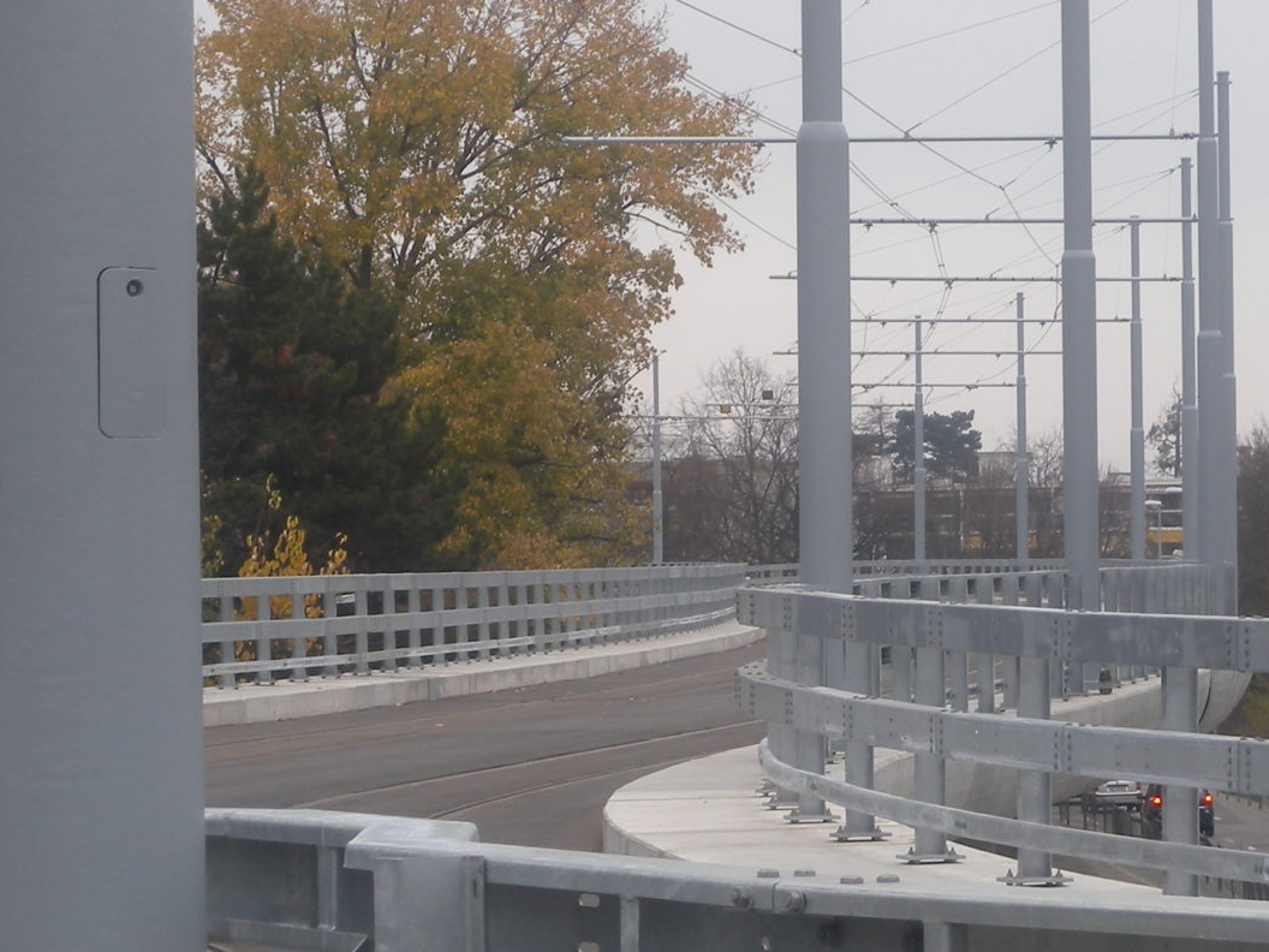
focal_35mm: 206
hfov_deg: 9.6
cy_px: 626
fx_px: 7552
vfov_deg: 7.2
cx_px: 561
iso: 64
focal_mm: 18.3
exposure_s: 1/92
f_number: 5
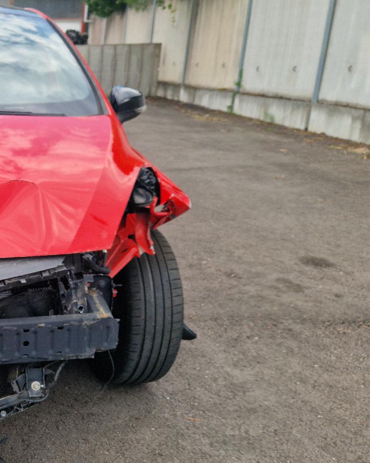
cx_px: -53
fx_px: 575
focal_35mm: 42
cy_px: 279
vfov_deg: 43.6
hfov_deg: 31.1
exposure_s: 1/588
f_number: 1.8
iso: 50
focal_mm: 5.4
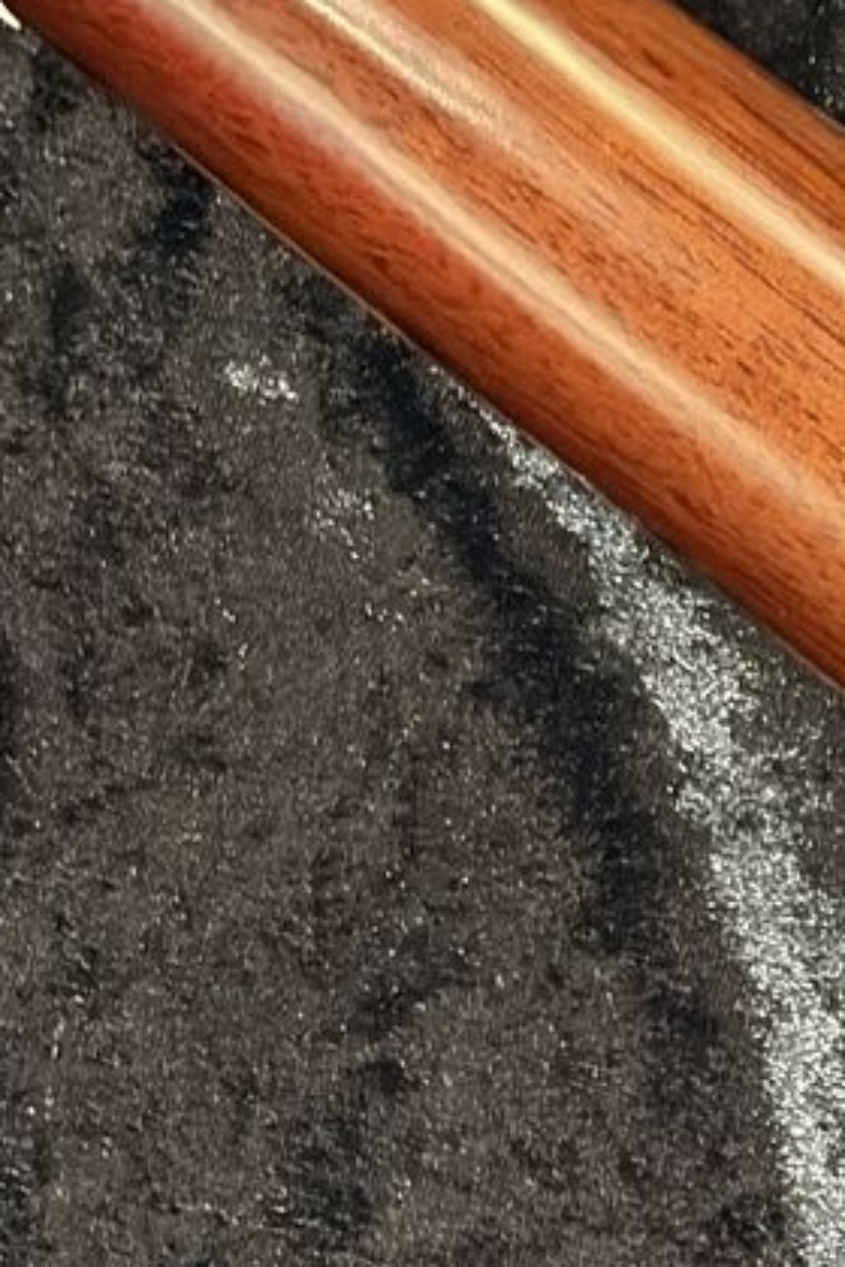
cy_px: 1086
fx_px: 5809
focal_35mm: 165
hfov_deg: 7.9
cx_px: 1802
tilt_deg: -70.2
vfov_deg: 12.4
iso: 400
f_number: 1.6
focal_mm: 5.96
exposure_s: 1/24
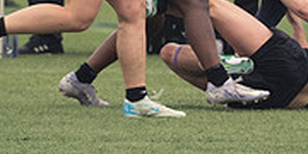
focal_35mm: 1788
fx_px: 14229
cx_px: 284
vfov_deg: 0.6
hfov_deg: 1.2
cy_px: 53
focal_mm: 300
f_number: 6.3
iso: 2500
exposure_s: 1/800
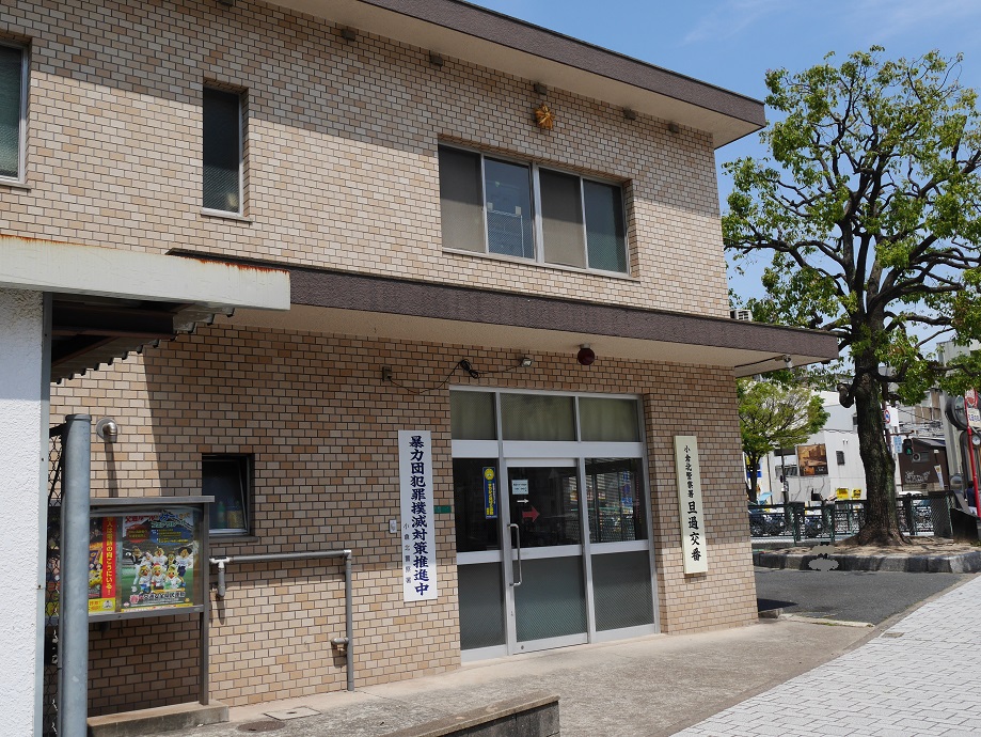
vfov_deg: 41.8
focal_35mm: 34
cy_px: 368
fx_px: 964
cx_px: 490
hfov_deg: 53.9
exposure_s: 1/400
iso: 200
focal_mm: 17
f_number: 9
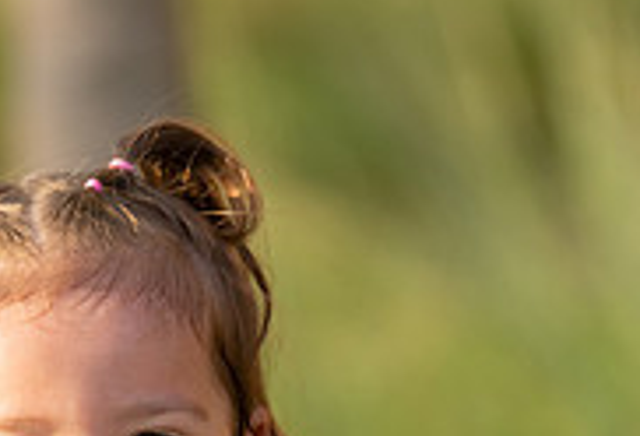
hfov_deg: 3.8
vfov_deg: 2.6
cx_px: 130
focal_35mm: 540
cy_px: 571
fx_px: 9665
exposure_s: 1/500
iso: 125
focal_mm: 158
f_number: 2.8
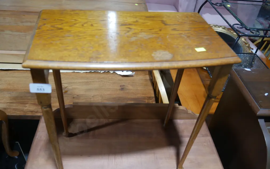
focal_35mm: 30
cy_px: 89
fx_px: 221
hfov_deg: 62.9
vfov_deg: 41.8
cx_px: 134
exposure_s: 1/60
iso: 400
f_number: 3.5
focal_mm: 14
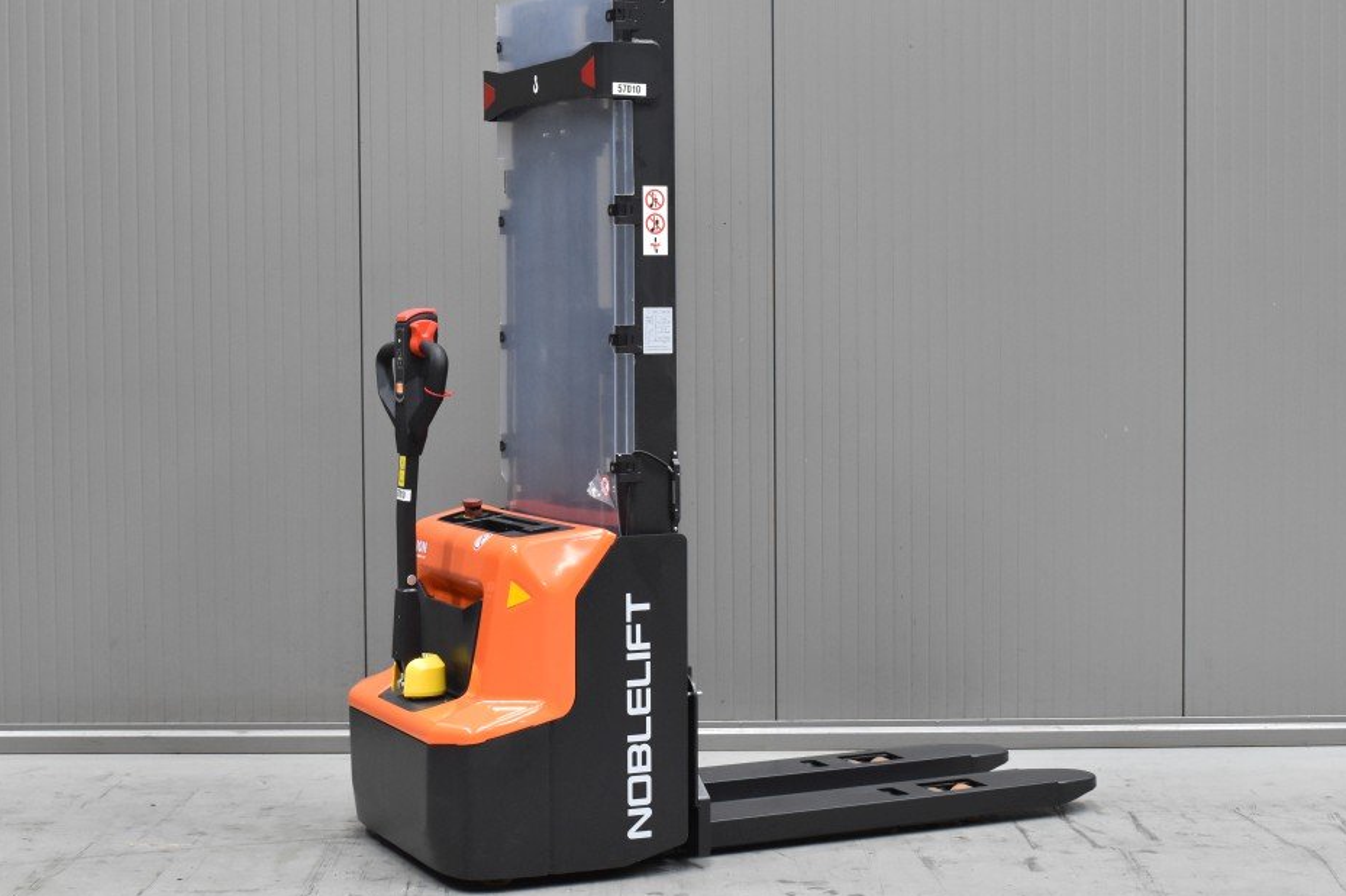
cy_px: 428
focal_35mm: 62
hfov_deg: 32.4
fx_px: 2318
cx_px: 656
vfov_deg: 21.9
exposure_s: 1/30
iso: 1250
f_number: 6.3
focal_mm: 32
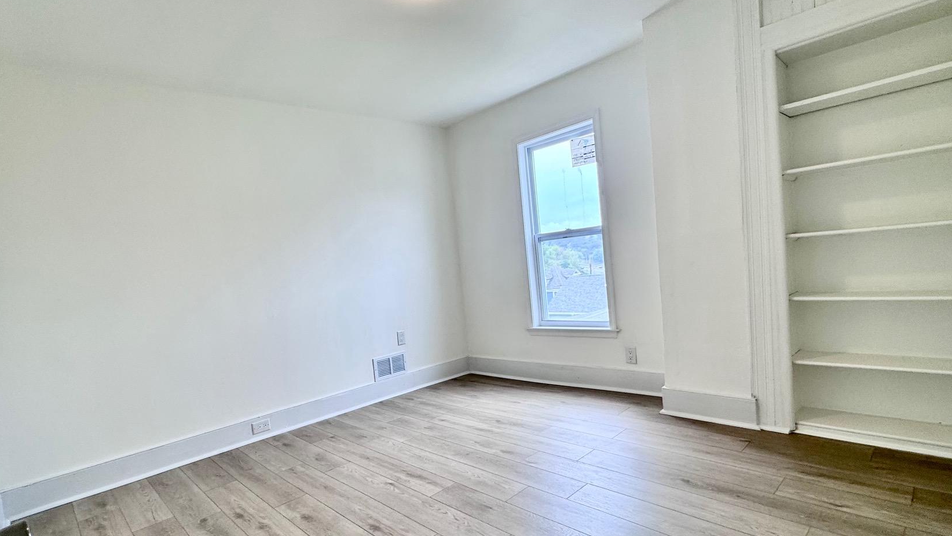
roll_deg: +6.0
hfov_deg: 89.4
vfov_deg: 58.2
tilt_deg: -4.3
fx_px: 480
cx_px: 438
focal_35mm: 19
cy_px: 297
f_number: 2.2
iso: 50
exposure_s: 1/120
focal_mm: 2.22
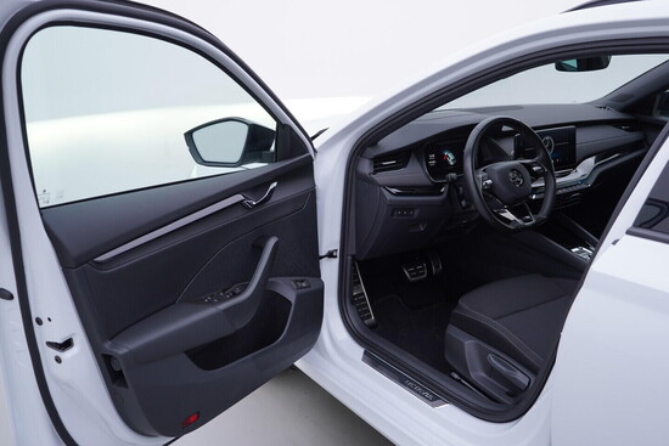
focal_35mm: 36
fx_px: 669
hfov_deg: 53.1
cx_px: 334
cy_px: 223
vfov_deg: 36.9
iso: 125
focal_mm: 24
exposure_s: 1/60
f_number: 3.5
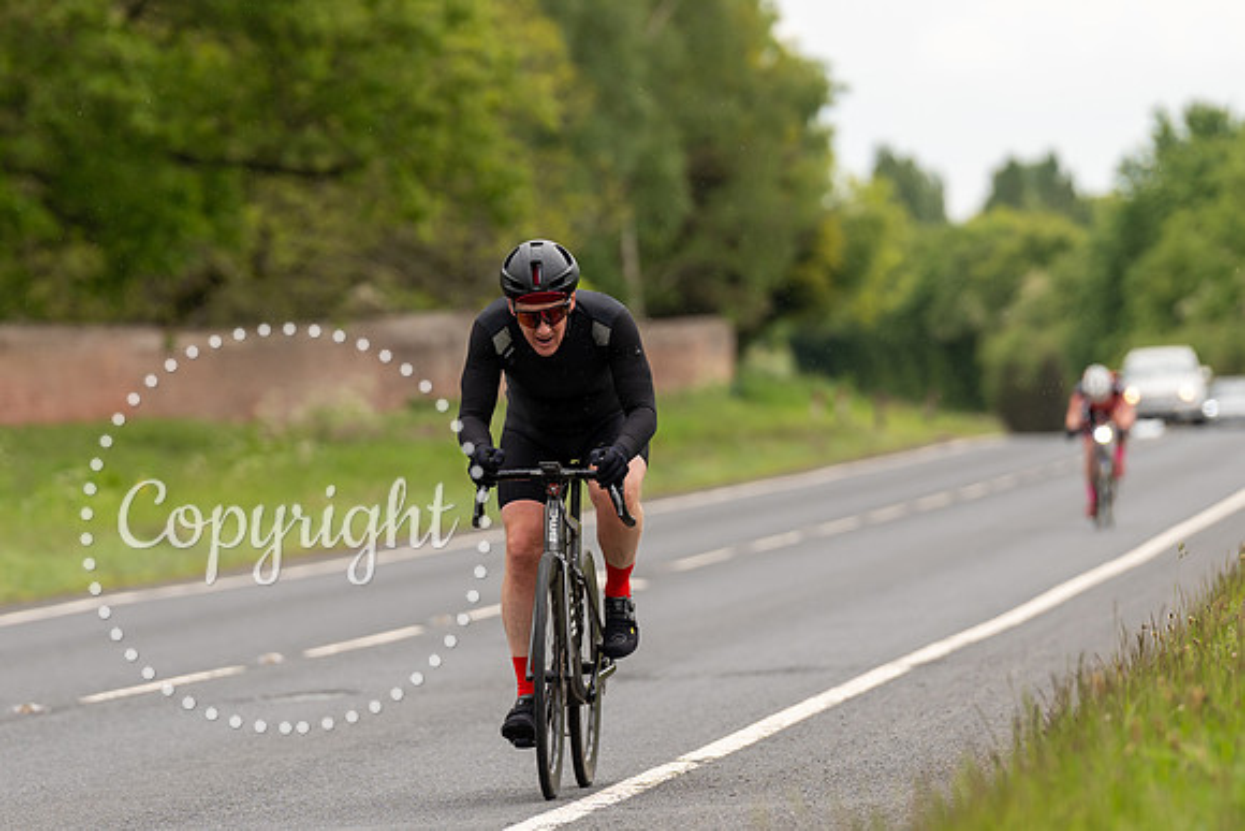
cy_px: 350
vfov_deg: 4.4
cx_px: 574
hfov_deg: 6.6
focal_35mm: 313
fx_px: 10832
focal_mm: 200
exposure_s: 1/1000
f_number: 3.5
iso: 200
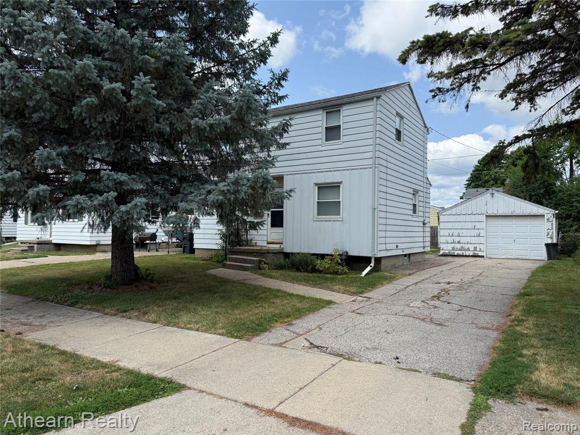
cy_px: 218
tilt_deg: +2.6
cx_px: 290
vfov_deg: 56.8
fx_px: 402
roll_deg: -0.9
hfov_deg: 71.6
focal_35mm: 24
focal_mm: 6.76
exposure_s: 1/3425
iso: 100
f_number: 1.78
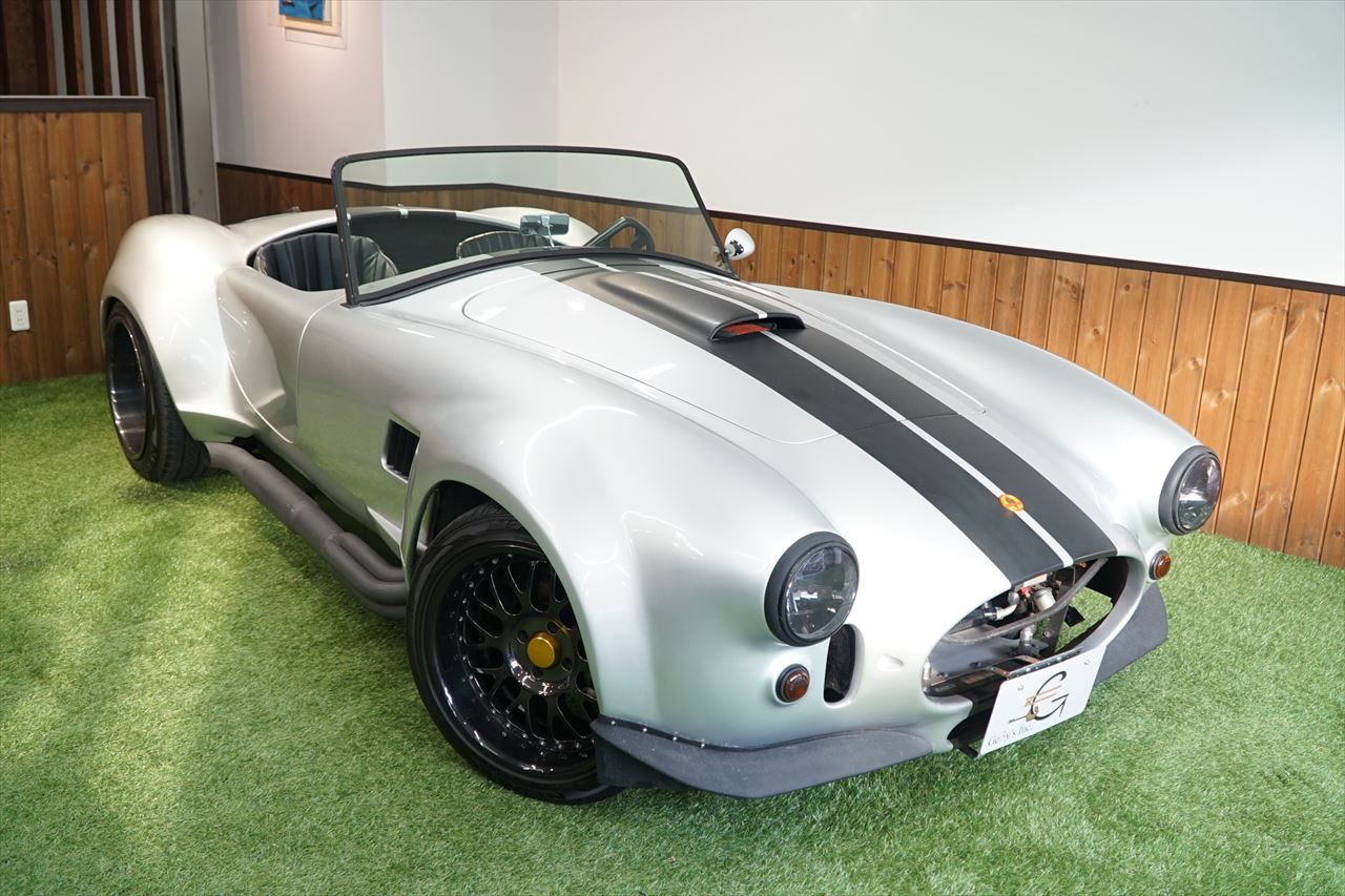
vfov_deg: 43.6
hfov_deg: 61.9
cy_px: 448
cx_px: 672
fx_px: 1121
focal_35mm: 30
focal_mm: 20
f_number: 4
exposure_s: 1/60
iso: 400
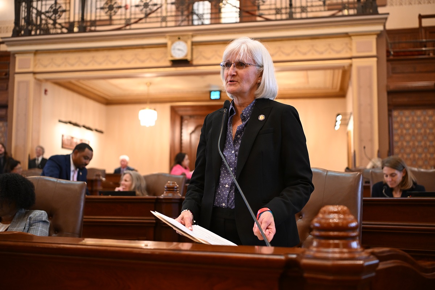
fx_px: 507
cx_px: 218
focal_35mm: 42
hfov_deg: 46.4
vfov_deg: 31.9
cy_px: 145
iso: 3200
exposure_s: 1/200
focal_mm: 42
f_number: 2.8
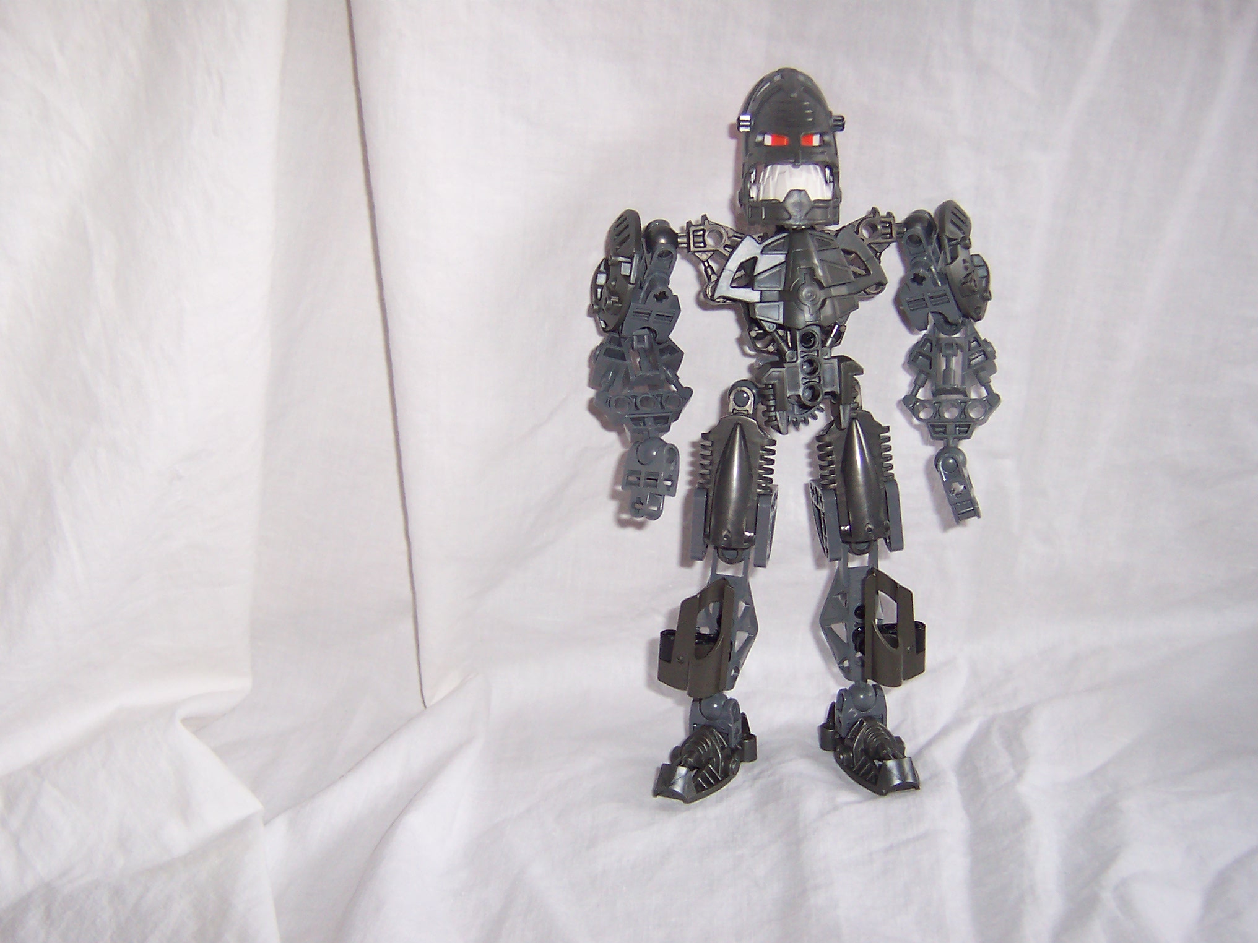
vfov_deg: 39.7
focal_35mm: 36
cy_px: 472
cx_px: 629
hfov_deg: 51.4
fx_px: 1308
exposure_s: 1/60
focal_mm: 5.6
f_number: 2.8
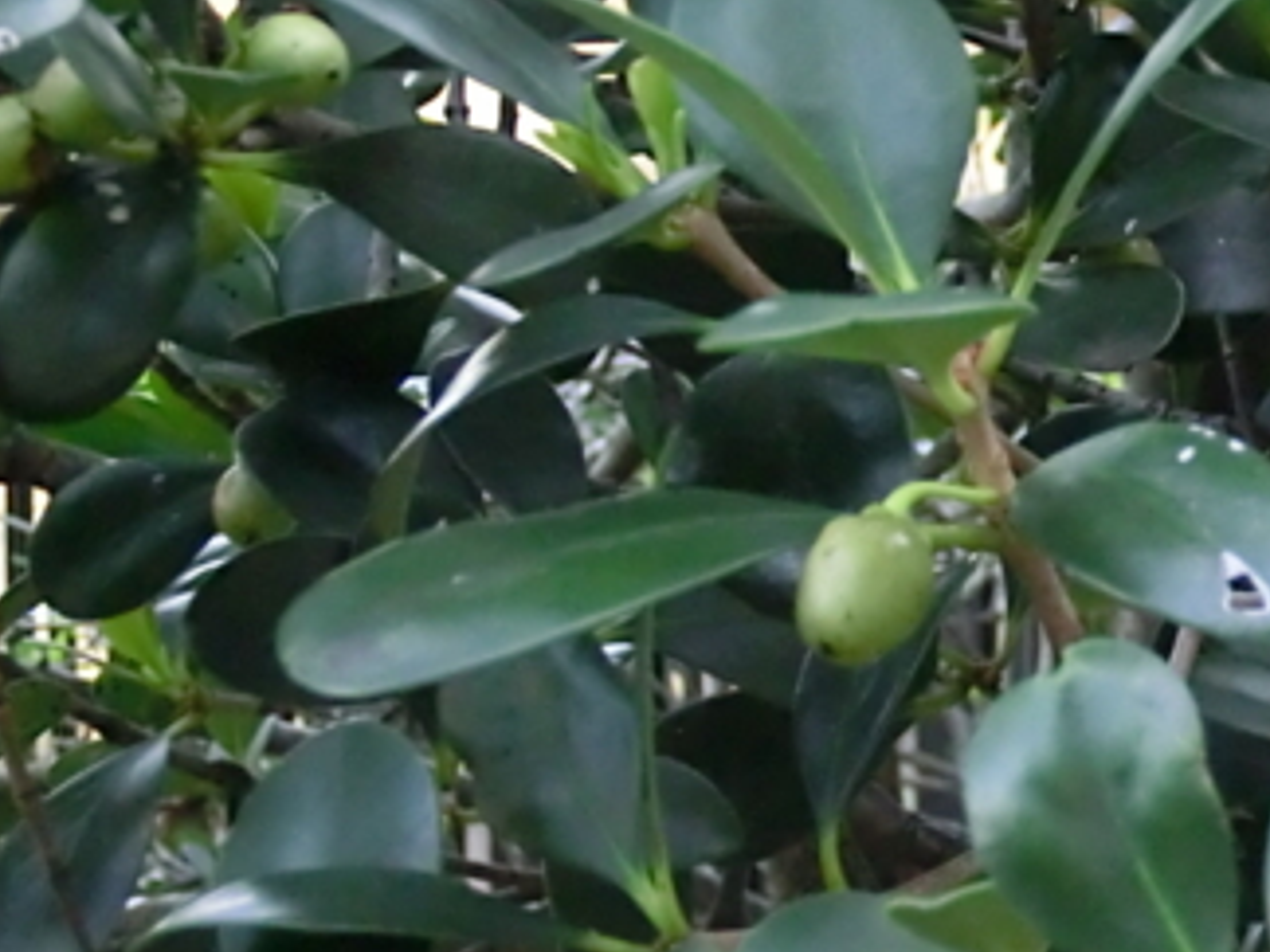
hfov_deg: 15.1
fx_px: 4623
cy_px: 396
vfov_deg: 11.8
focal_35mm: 126
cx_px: 1493
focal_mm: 9.09
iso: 500
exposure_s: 1/60
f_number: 4.4
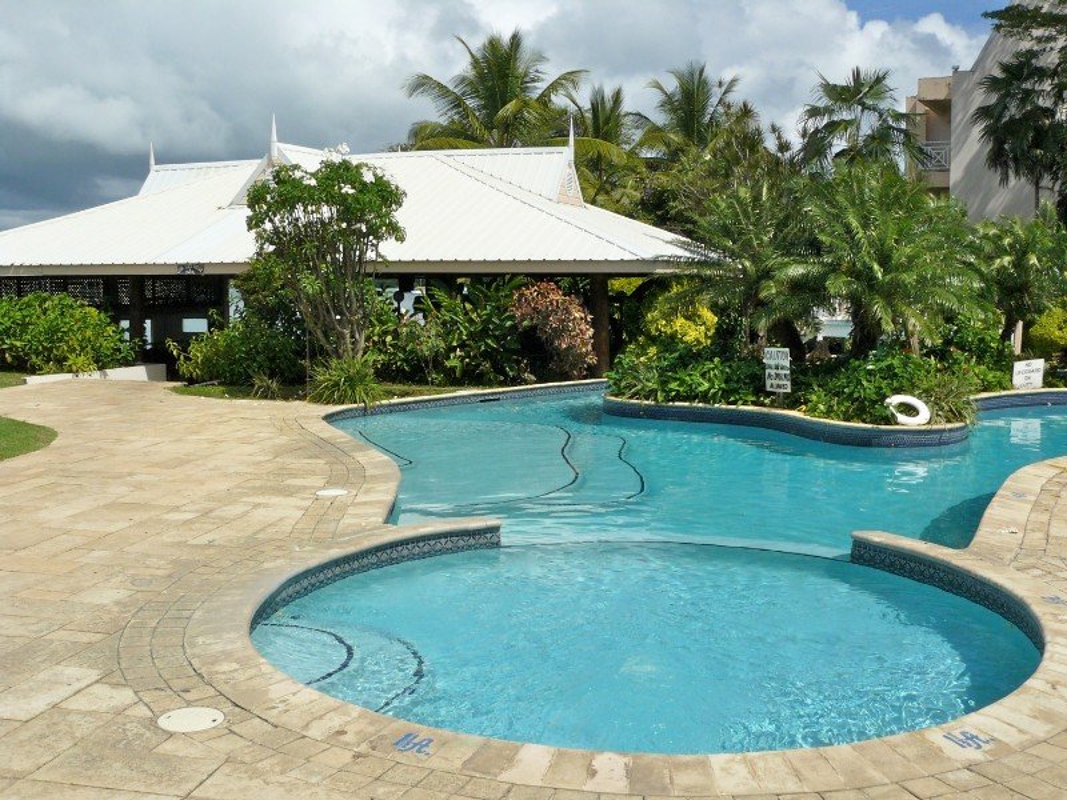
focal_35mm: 36
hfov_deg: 51.4
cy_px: 400
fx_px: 1110
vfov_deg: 39.7
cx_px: 534
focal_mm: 6
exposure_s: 1/500
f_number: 8
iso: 100
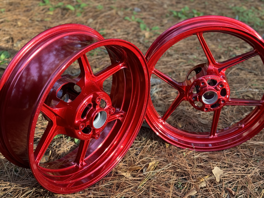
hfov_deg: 39.7
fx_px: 366
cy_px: 99
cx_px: 132
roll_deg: -3.5
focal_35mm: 48
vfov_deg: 30.3
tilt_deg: -31.3
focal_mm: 6.76
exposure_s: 1/230
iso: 64
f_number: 1.78
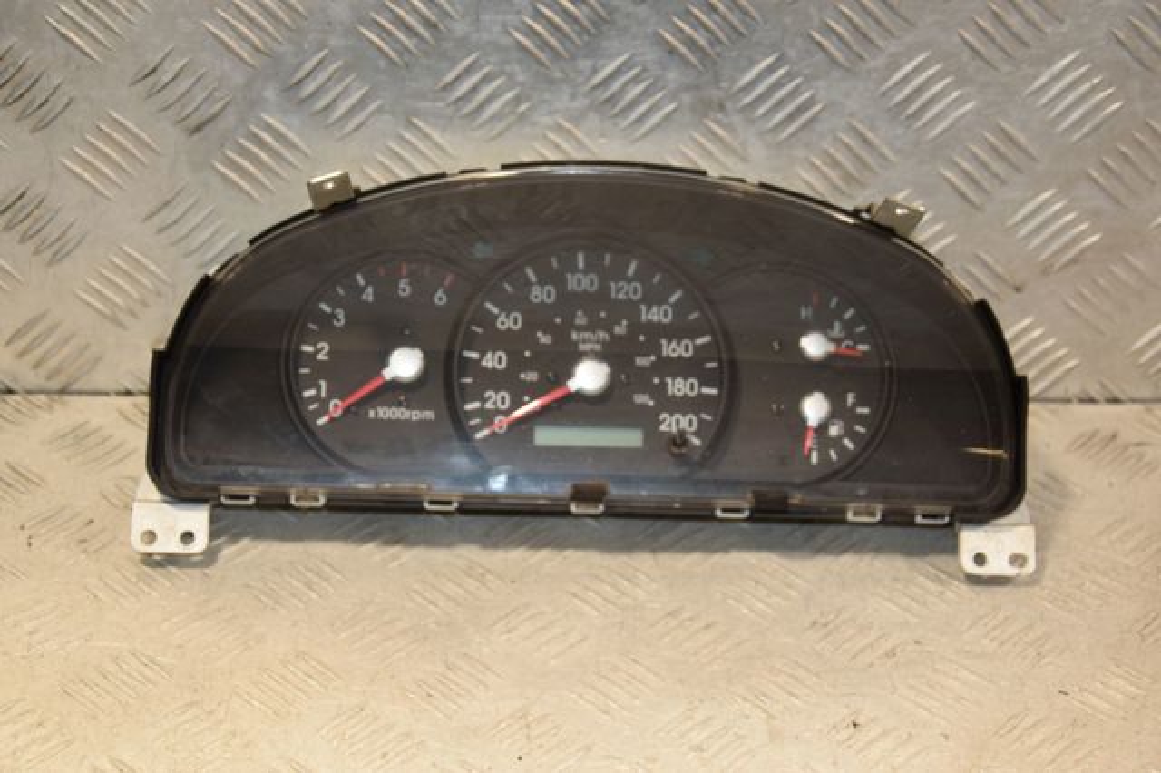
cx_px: 580
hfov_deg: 26.0
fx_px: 2514
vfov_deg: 17.5
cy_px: 386
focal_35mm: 78
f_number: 5
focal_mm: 52
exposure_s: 1/200
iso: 800
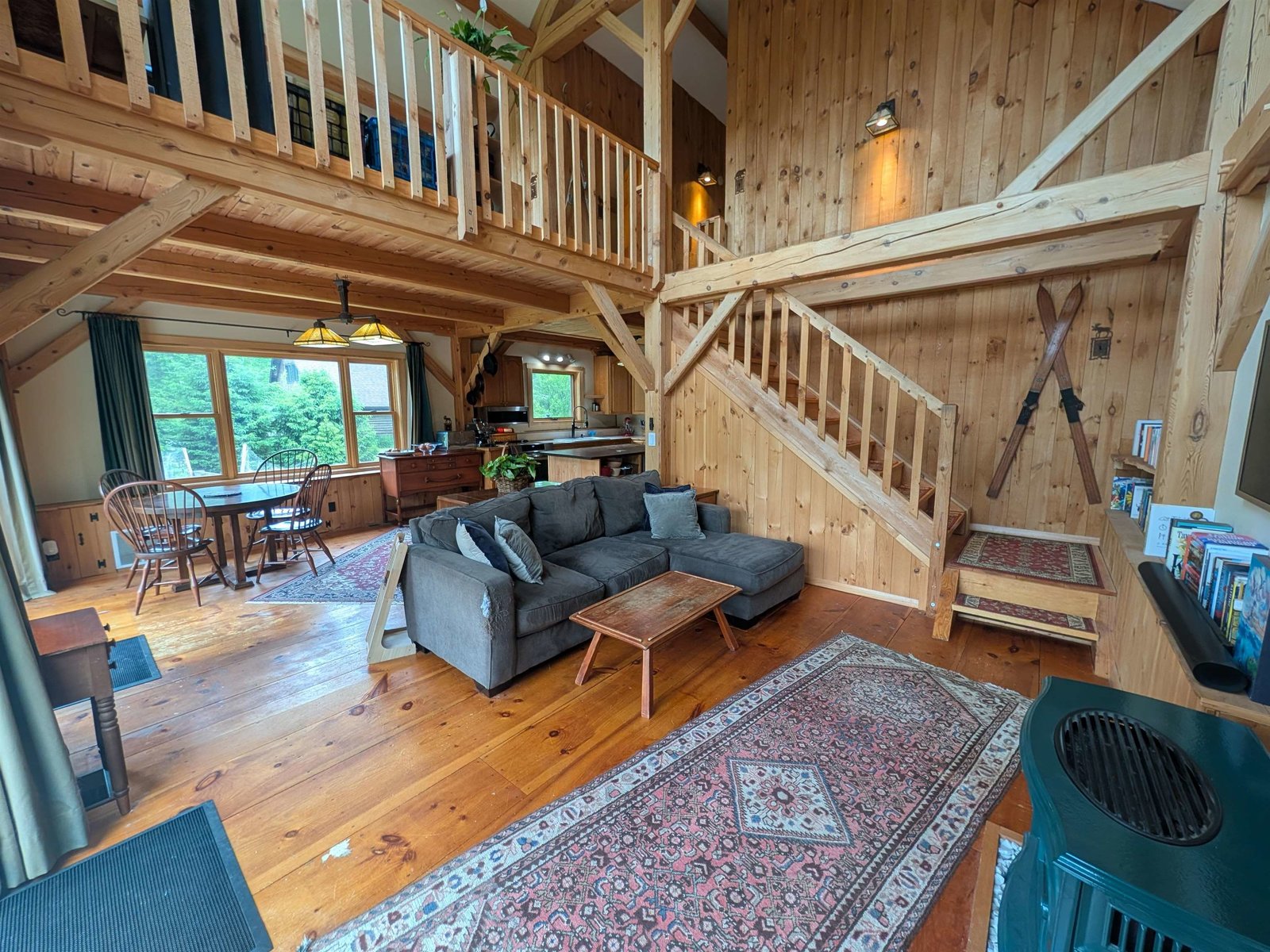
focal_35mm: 12
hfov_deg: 110.5
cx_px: 635
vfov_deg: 94.5
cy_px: 476
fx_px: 440
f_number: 1.7
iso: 96
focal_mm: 2.02
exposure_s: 1/120
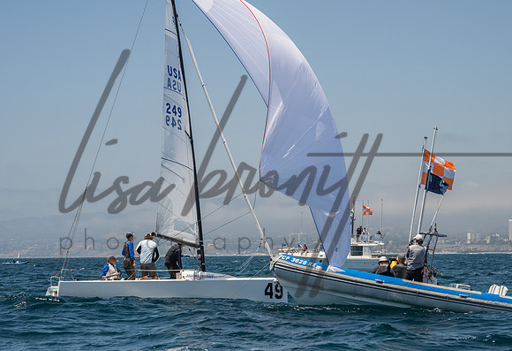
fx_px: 1311
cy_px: 170
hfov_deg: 22.1
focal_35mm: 91
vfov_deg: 15.2
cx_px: 264
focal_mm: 74
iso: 640
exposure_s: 1/640
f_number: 9
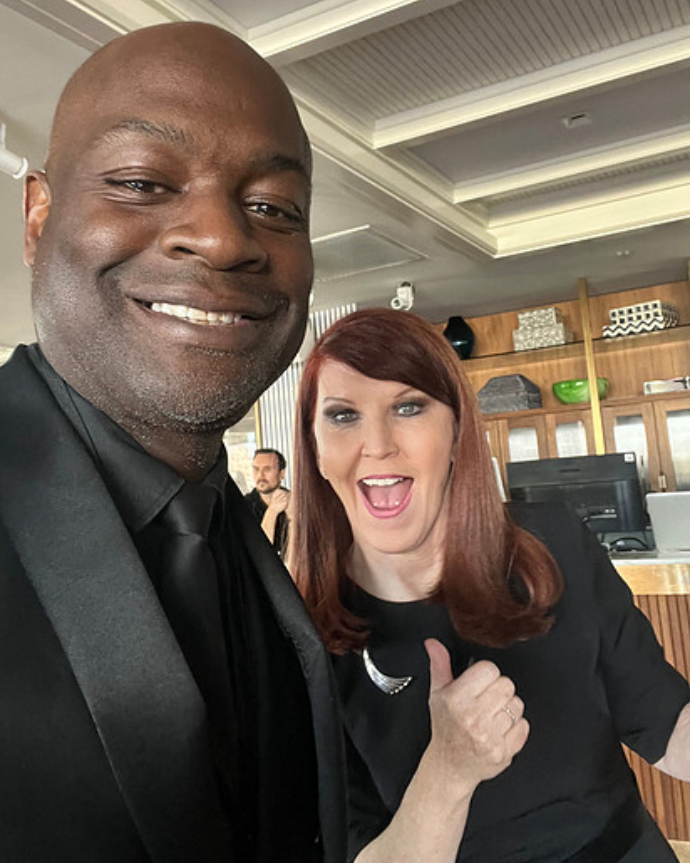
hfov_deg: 44.5
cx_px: 358
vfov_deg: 54.1
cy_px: 382
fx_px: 842
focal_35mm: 33
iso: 400
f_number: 2.2
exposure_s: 1/40
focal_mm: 2.71
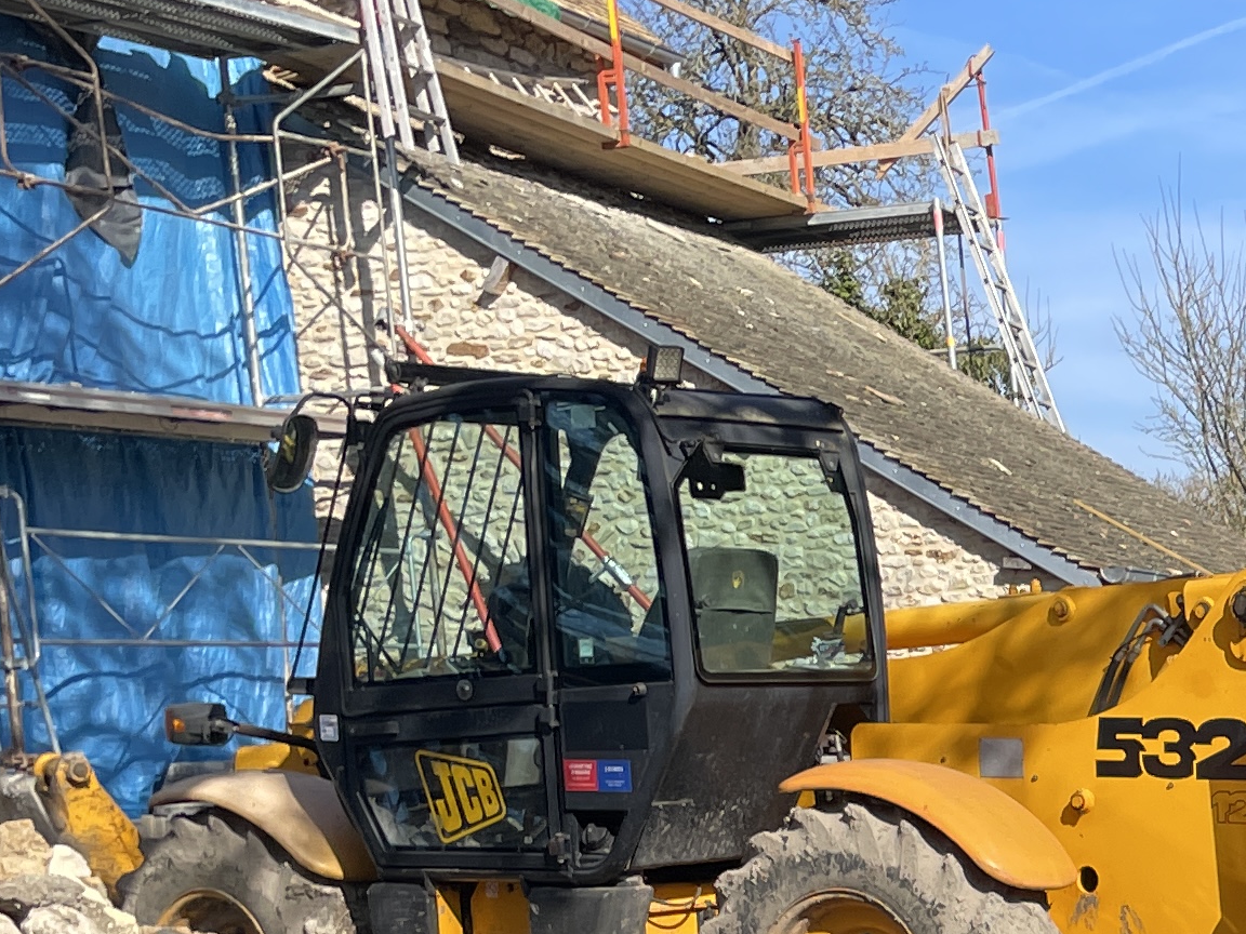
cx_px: 1869
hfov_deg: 18.9
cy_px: 1083
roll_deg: +1.8
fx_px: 3276
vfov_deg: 15.7
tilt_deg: -4.1
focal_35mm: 91
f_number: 1.6
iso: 32
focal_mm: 4.2
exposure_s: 1/2353
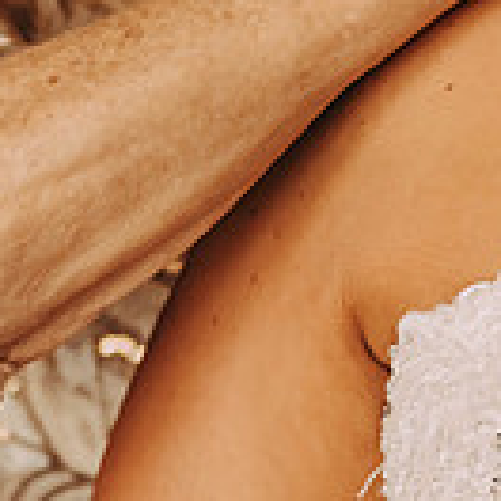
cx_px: 672
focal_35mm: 269
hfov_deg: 6.5
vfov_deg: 6.4
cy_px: -180
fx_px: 4405
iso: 800
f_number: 3.5
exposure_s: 1/100
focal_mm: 72
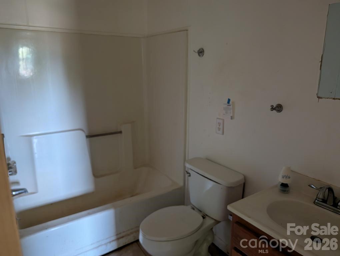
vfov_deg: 56.9
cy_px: 128
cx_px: 170
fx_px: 236
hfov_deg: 71.5
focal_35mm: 24
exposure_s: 1/60.6
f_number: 1.68
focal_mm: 6.9
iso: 999
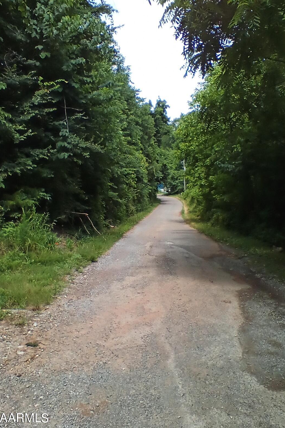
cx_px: 154
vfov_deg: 57.2
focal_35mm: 33
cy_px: 219
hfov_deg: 39.9
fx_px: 392
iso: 100
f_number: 2.4
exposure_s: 1/583
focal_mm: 2.38
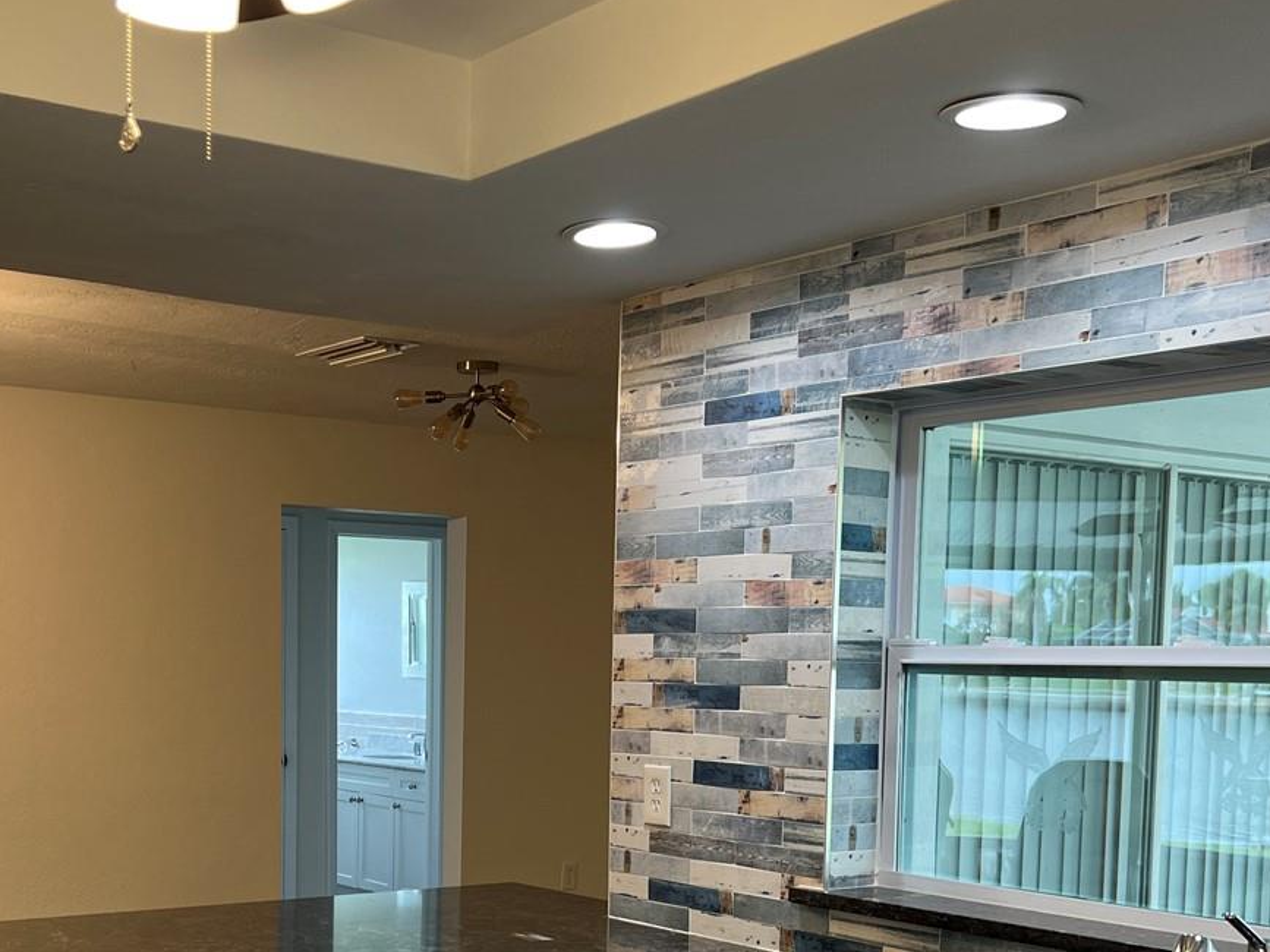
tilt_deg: -5.8
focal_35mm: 48
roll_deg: -1.1
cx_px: 410
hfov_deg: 39.1
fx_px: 1761
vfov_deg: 29.4
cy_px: 801
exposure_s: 1/120
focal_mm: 5.7
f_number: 1.5
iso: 80
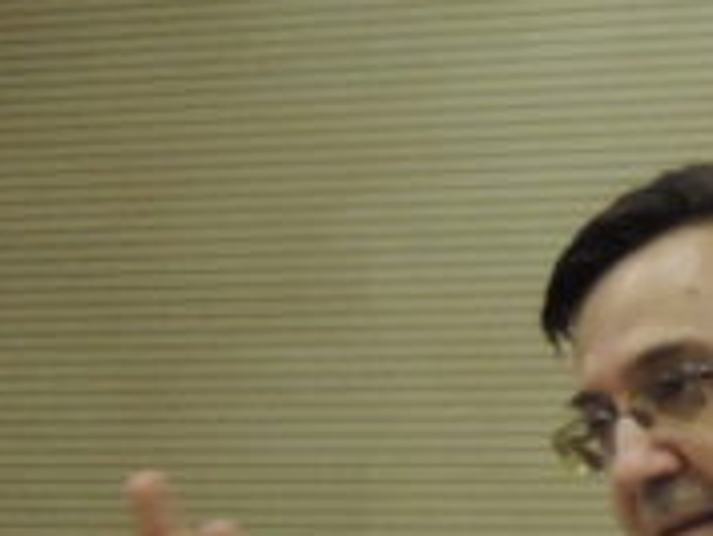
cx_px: 1635
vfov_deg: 3.7
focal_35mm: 404
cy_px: 617
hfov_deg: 4.8
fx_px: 8327
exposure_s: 1/20
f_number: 3.9
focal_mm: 12.4
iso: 400
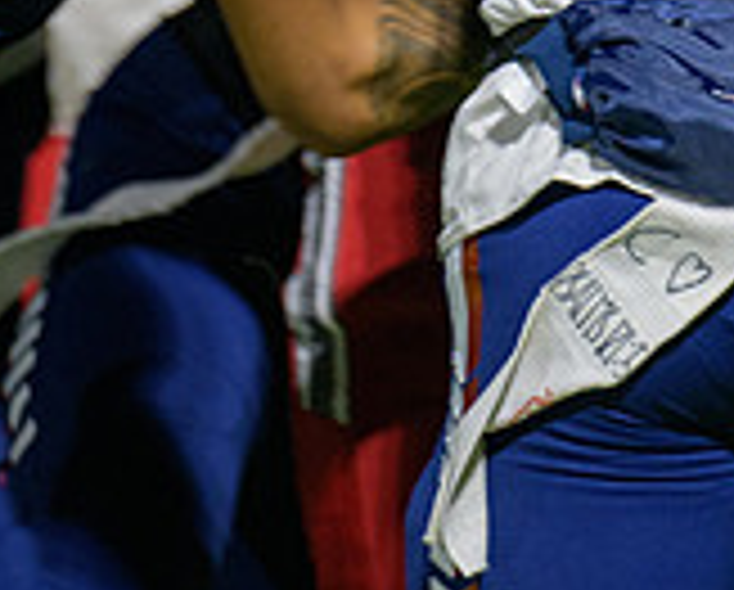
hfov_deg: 1.9
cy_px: -79
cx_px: 887
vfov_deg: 1.6
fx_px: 21763
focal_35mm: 1000
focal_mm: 300
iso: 2000
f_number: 2.8
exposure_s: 1/250
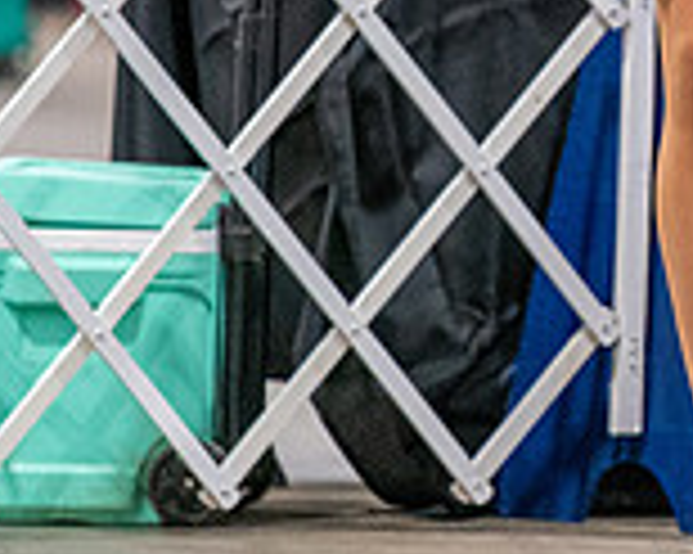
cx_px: 947
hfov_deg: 2.3
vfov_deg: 1.9
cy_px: -113
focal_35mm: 825
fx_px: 16910
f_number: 3.2
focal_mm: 200
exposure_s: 1/250
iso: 6400
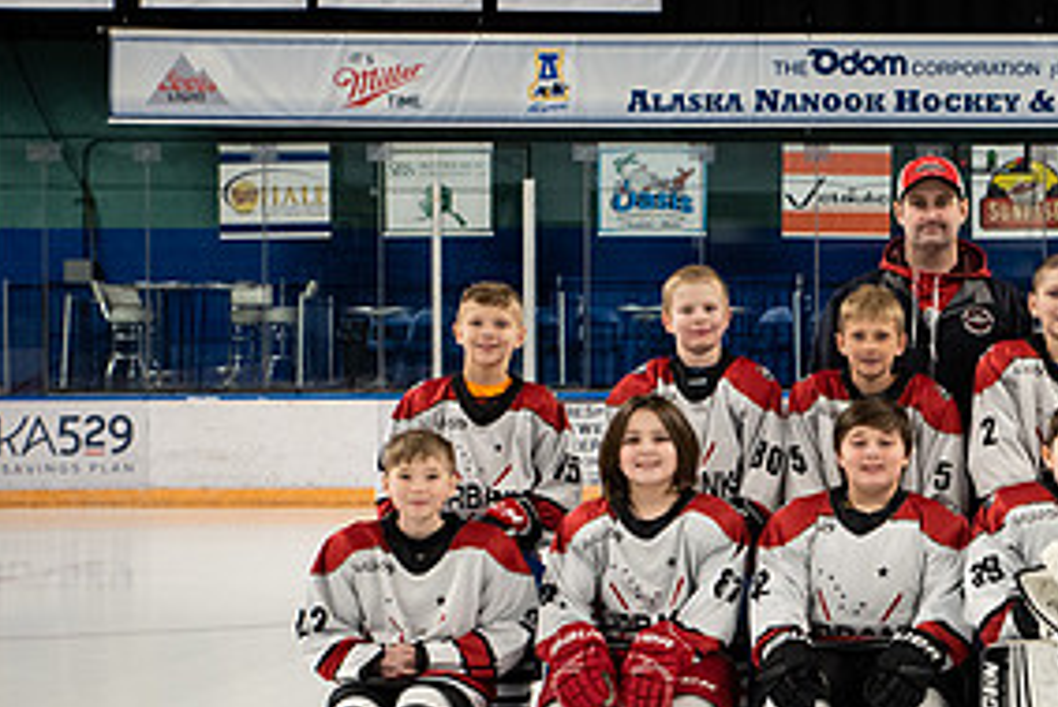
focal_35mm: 102
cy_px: 362
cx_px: 1123
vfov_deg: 13.4
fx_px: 2999
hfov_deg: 19.3
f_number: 6.3
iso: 2500
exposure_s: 1/160
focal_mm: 46
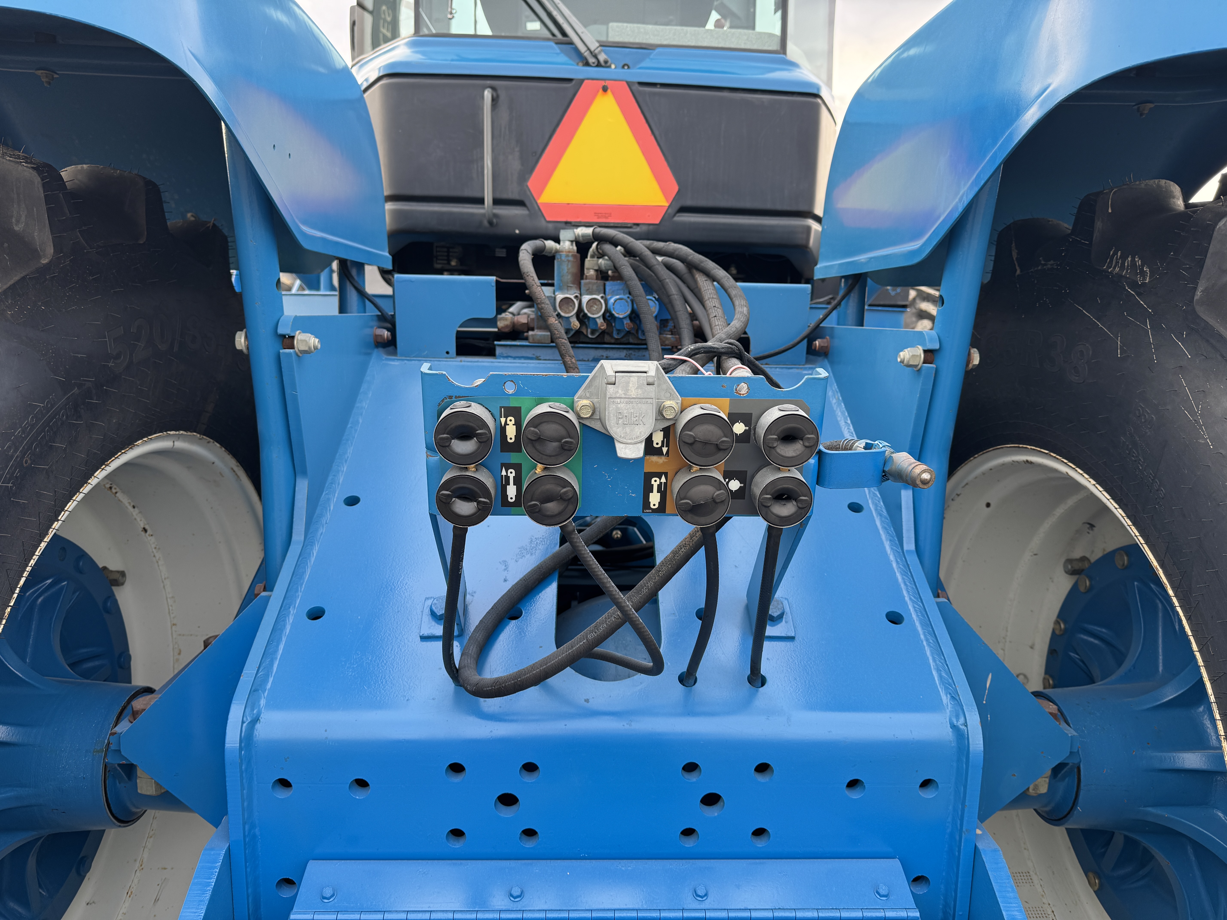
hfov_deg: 71.6
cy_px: 460
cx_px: 614
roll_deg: -0.8
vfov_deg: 56.8
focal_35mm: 24
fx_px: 851
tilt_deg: -9.1
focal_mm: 6.76
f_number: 1.78
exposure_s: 1/121
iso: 64
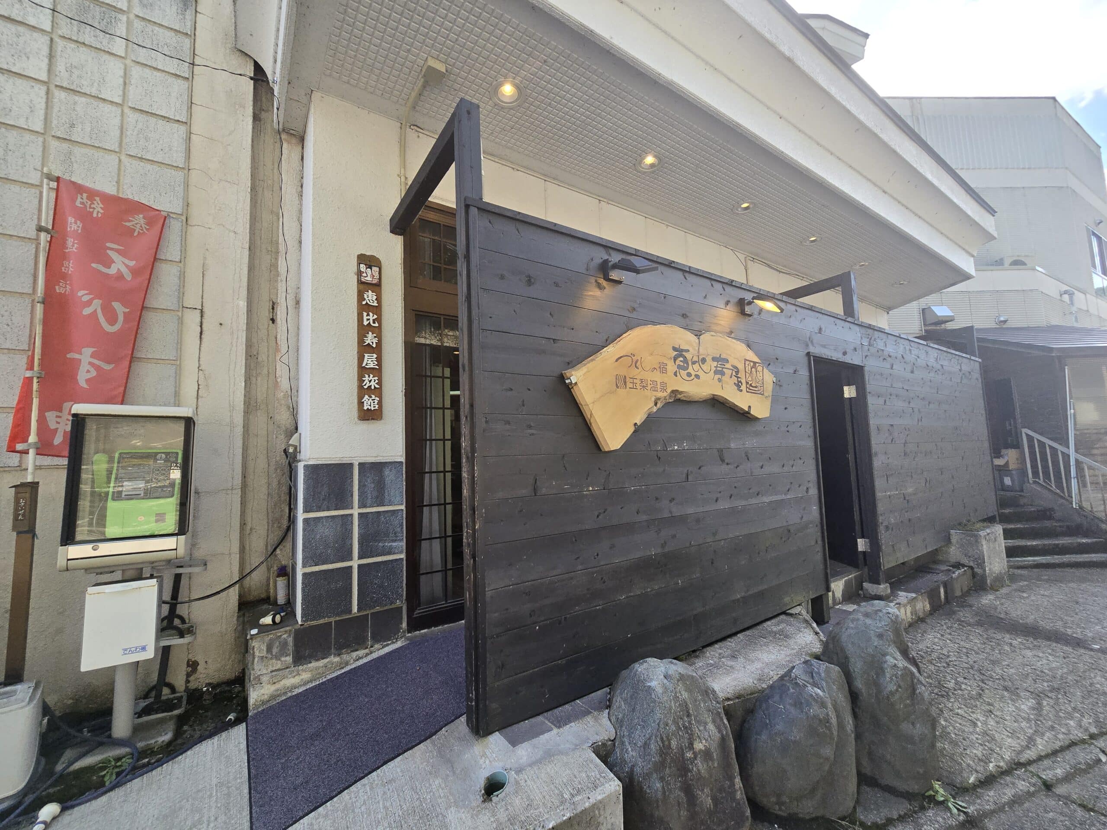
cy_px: 415
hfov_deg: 106.2
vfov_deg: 89.9
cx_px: 554
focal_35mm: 13
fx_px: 416
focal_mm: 2.2
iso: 125
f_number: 2.2
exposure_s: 1/719
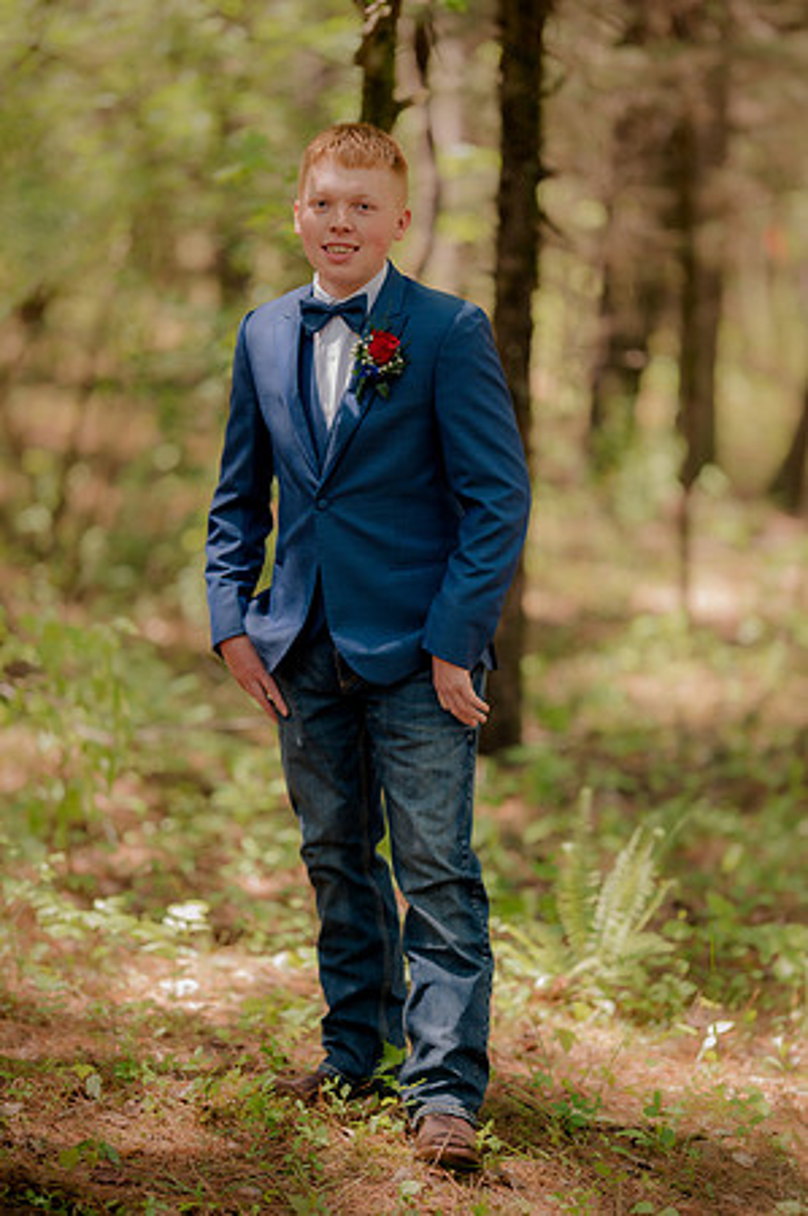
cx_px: 404
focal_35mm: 105
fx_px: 3543
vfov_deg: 19.5
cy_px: 608
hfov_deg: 13.0
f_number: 1.4
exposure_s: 1/400
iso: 125
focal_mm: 105
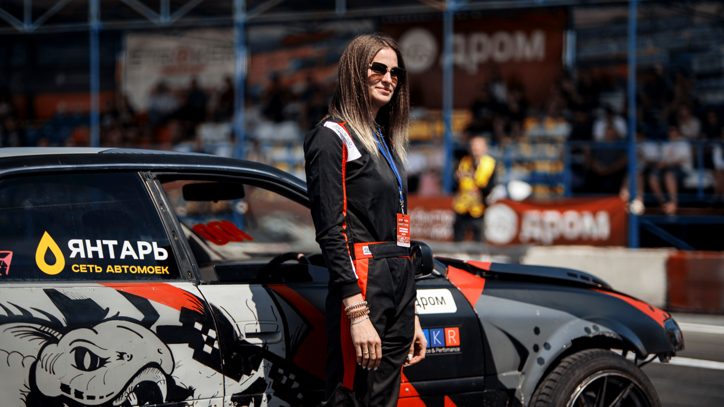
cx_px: 362
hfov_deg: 23.9
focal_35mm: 89
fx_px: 1709
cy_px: 204
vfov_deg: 13.6
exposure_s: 1/250
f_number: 1.8
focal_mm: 85
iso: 100
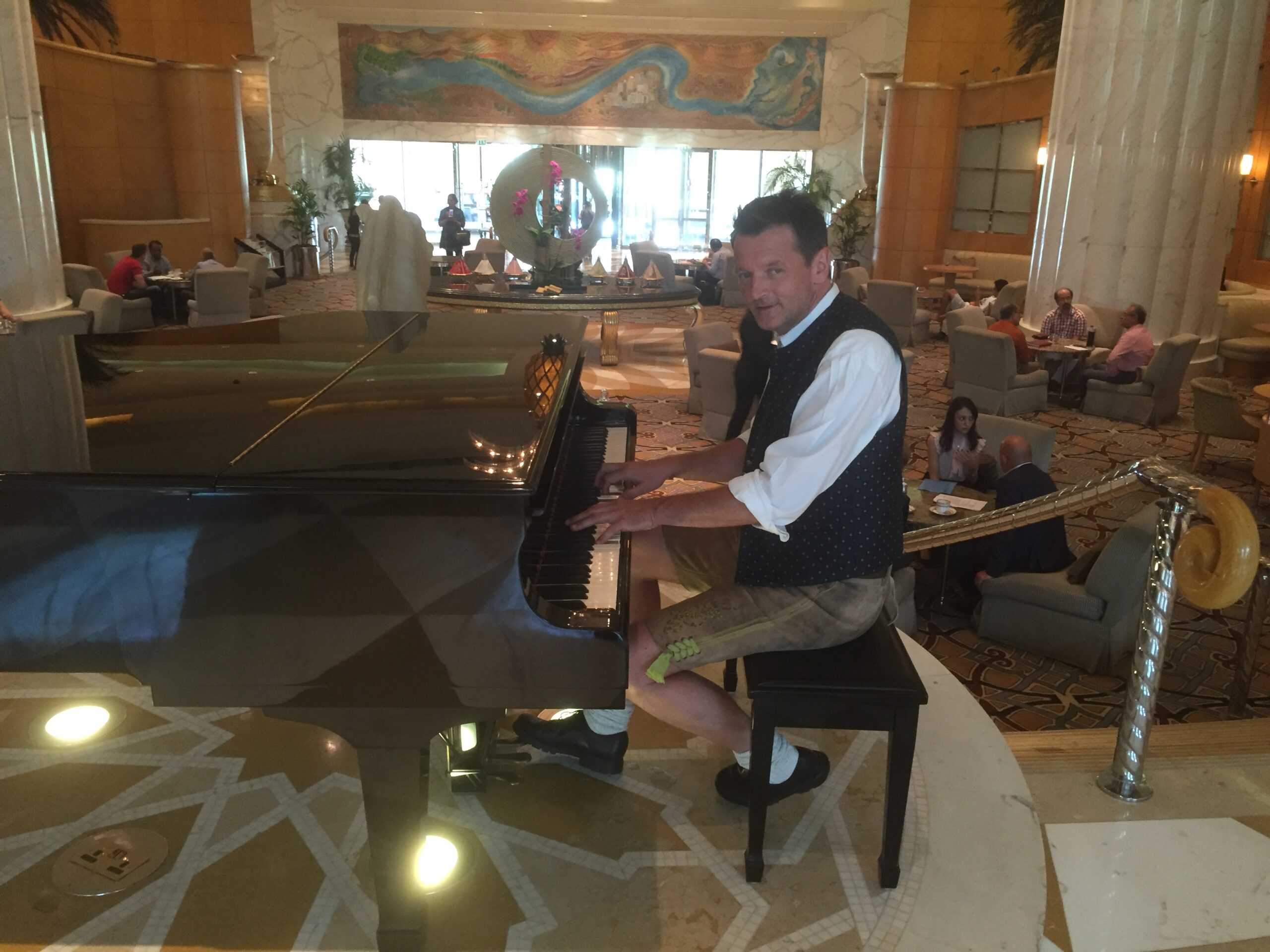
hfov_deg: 61.7
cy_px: 476
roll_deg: -1.0
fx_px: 1064
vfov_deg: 48.2
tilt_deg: -17.9
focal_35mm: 29
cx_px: 635
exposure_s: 1/33
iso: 200
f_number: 2.2
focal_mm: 4.15
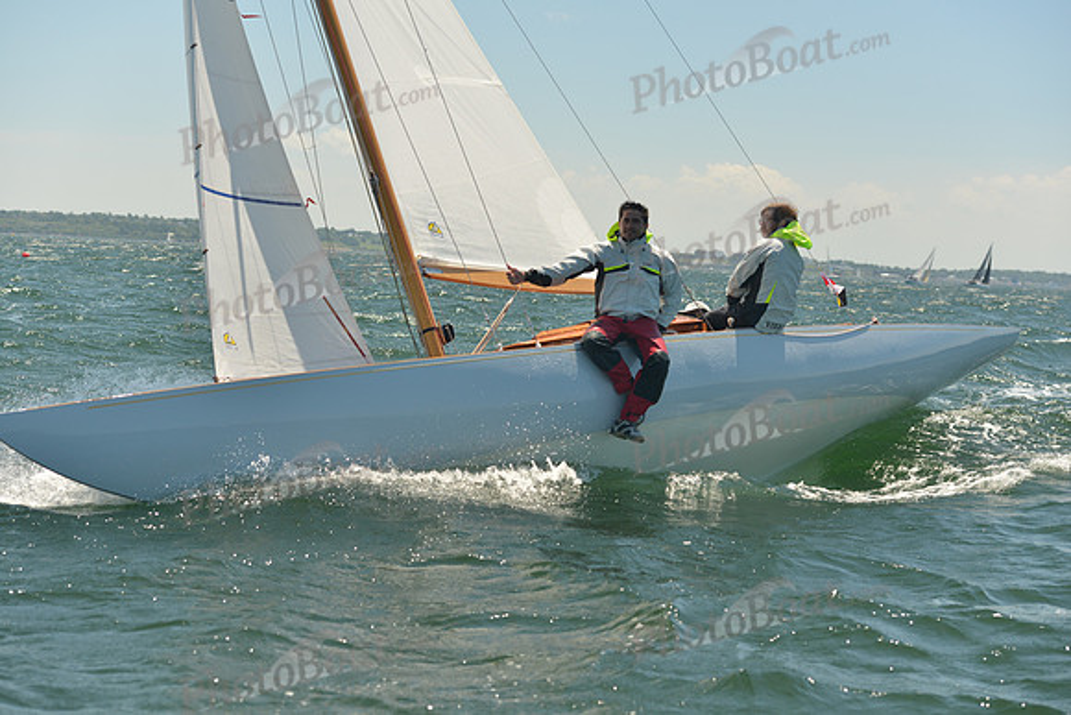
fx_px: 2083
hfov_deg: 28.8
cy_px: 358
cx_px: 536
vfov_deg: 19.5
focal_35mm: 70
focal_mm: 70
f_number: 5
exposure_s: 1/800
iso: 400
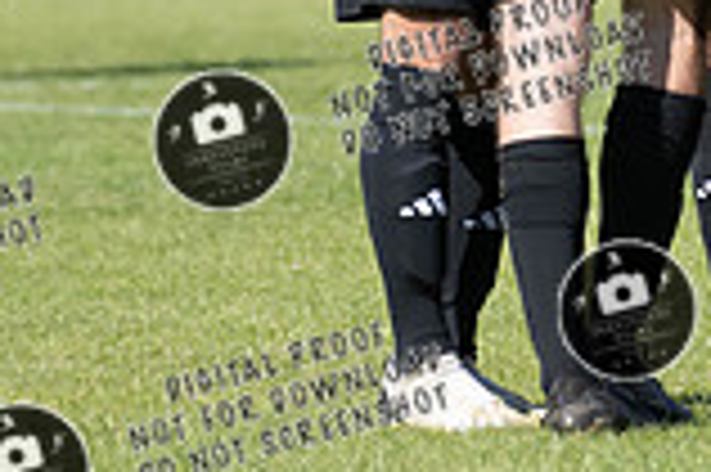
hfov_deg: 2.1
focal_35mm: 963
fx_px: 18999
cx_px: 800
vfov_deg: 1.4
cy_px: -352
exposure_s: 1/1600
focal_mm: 240
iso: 400
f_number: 5.6
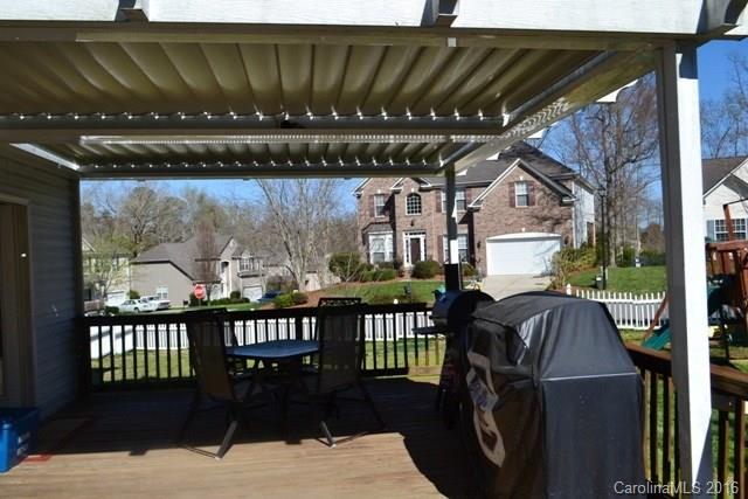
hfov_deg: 57.2
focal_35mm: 33
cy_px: 250
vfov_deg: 40.0
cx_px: 374
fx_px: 686
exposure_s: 1/500
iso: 360
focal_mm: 22
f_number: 11
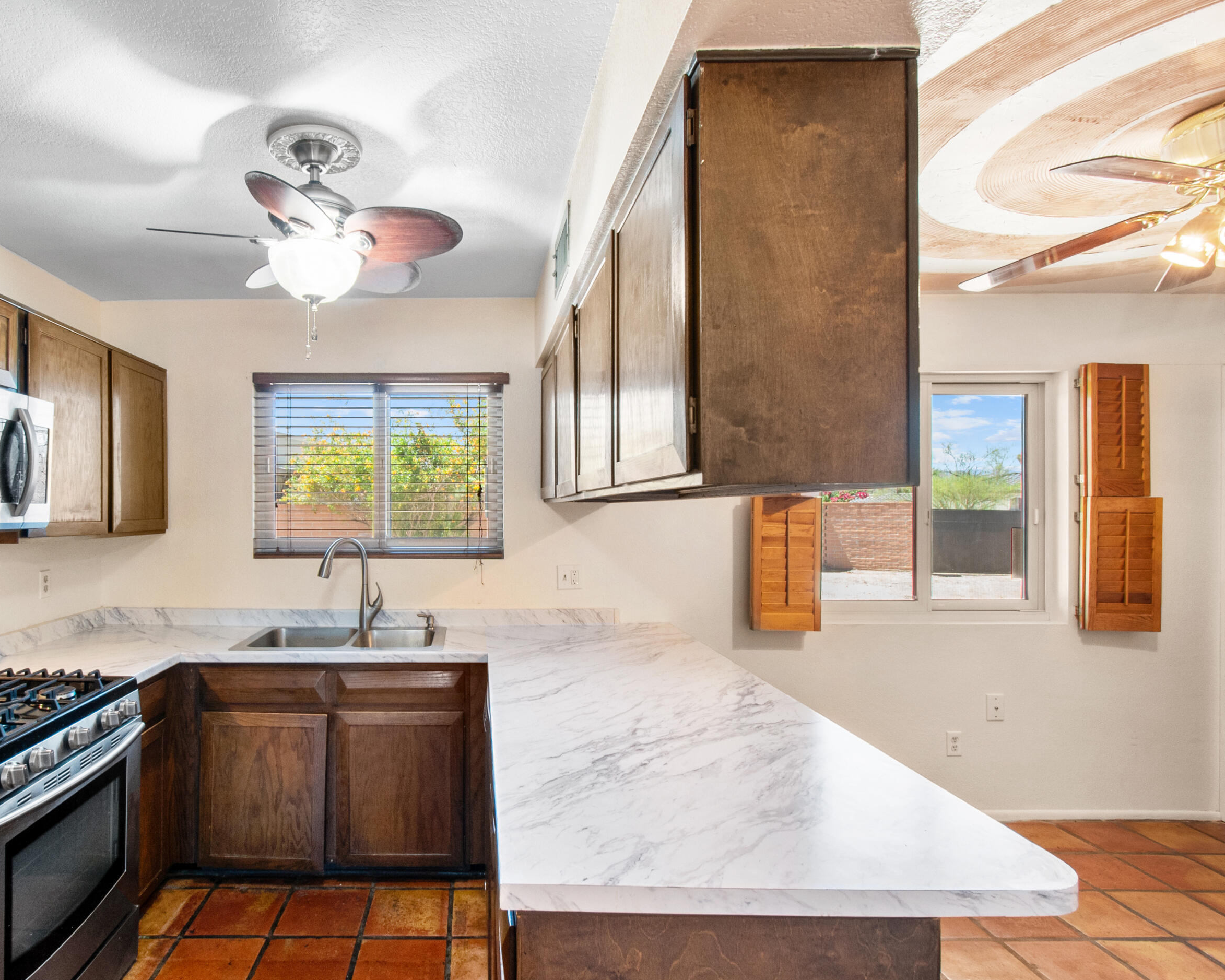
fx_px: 653
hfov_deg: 84.8
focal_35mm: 18
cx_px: 466
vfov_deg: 73.8
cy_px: 515
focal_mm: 10
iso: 800
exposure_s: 1/1.67
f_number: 13
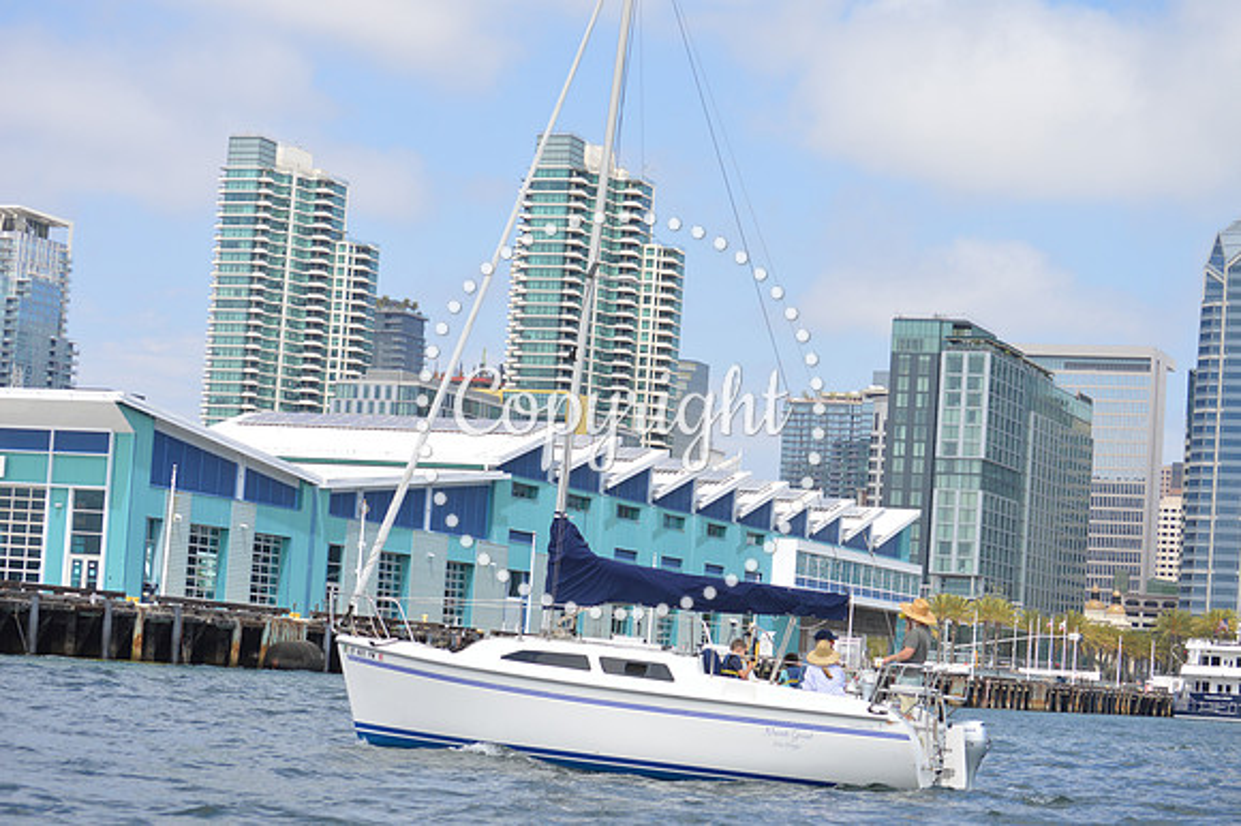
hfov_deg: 24.6
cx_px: 620
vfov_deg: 16.5
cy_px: 413
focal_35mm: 82
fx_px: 2842
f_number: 9
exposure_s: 1/320
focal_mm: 55
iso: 100
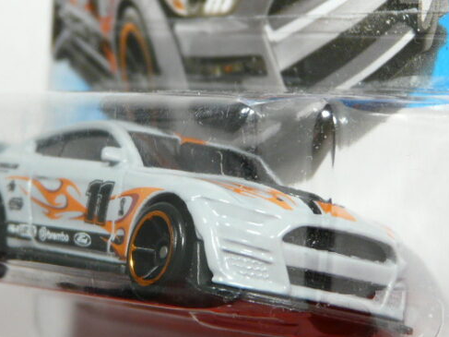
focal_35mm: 159
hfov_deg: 12.4
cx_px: 184
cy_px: 156
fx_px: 2062
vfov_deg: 9.3
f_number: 3.2
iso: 160
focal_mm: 13.3
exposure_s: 1/50
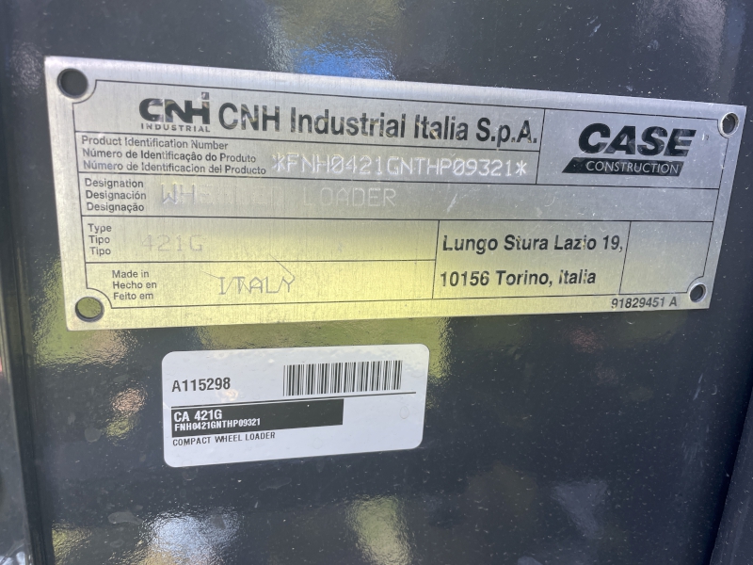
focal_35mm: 26
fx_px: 566
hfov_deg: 67.3
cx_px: 376
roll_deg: -1.2
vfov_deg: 53.1
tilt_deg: -13.8
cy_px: 282
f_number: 1.6
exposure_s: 1/121
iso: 32
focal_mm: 4.2
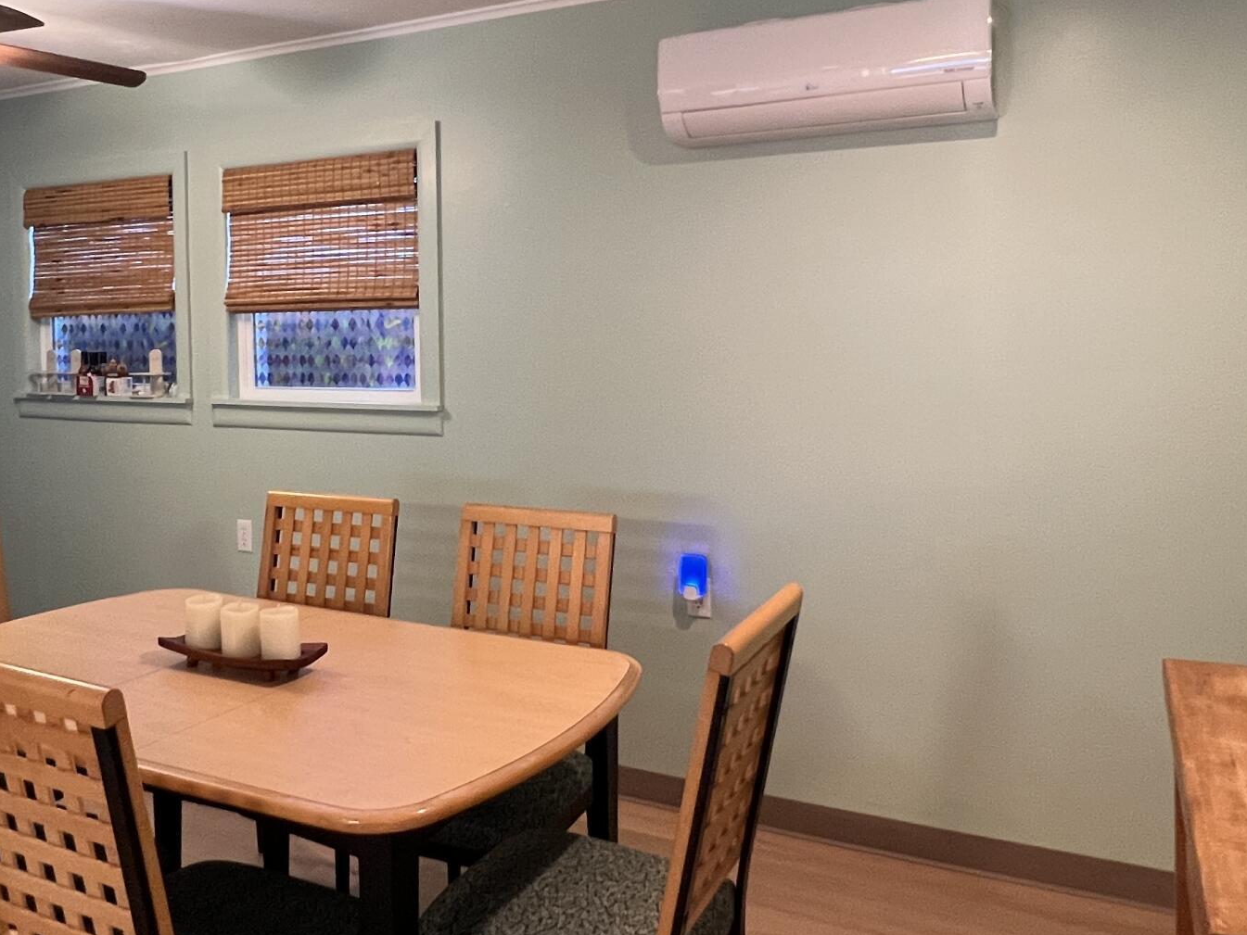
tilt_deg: -2.0
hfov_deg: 61.4
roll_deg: +0.8
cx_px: 543
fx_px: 1045
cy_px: 358
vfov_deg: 47.8
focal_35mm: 29
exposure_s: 1/60
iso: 320
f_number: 1.8
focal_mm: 1.57
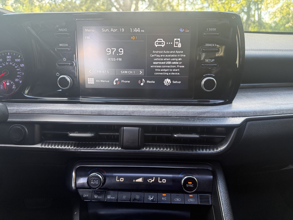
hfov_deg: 71.6
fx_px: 203
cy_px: 110
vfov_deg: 56.8
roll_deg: +1.0
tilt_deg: -17.2
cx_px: 146
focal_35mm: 24
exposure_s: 1/121
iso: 160
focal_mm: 6.76
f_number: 1.78
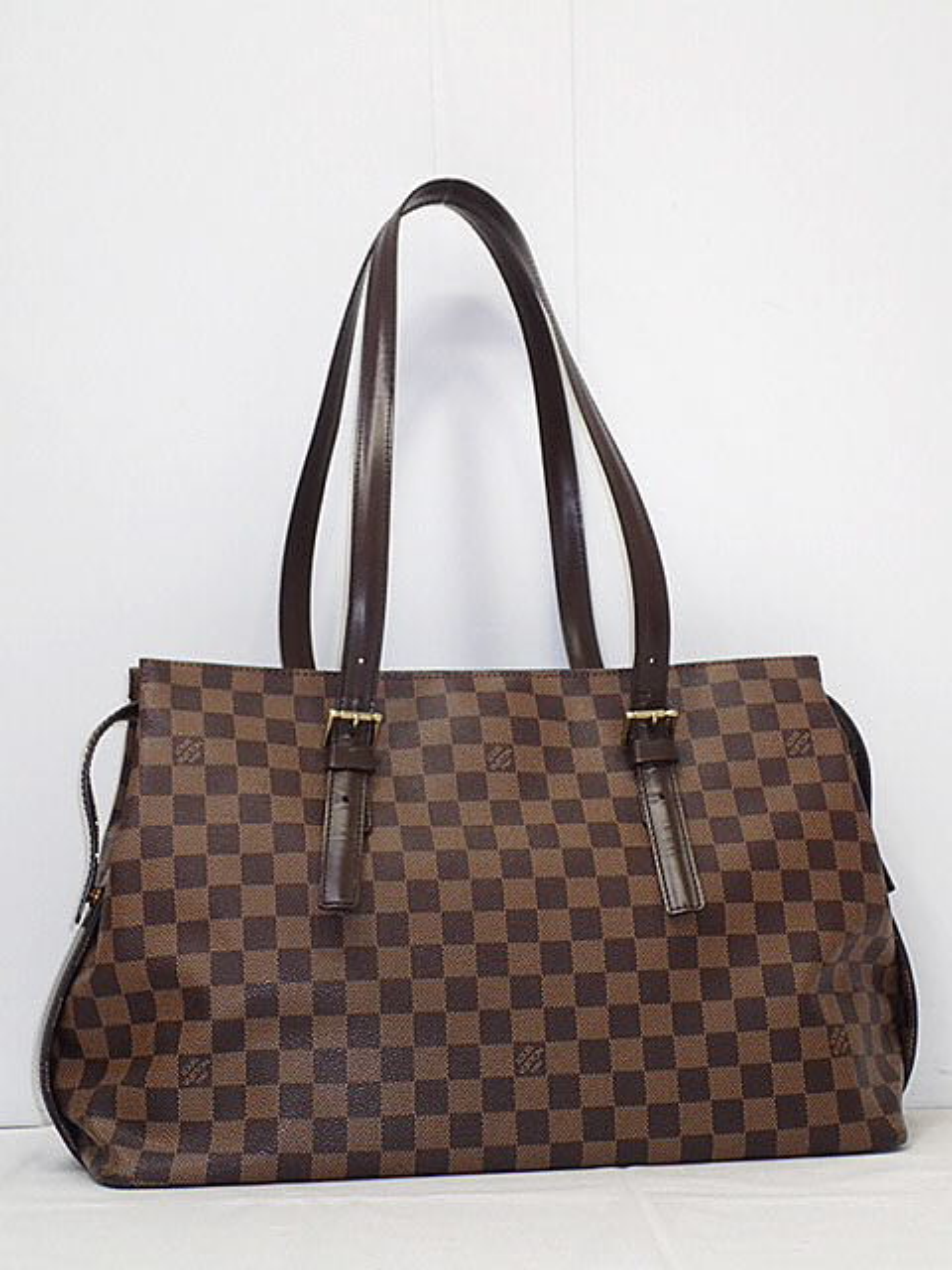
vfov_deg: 33.8
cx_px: 476
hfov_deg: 25.7
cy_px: 635
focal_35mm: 57
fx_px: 2090
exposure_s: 1/50
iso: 200
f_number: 3.5
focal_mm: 10.29
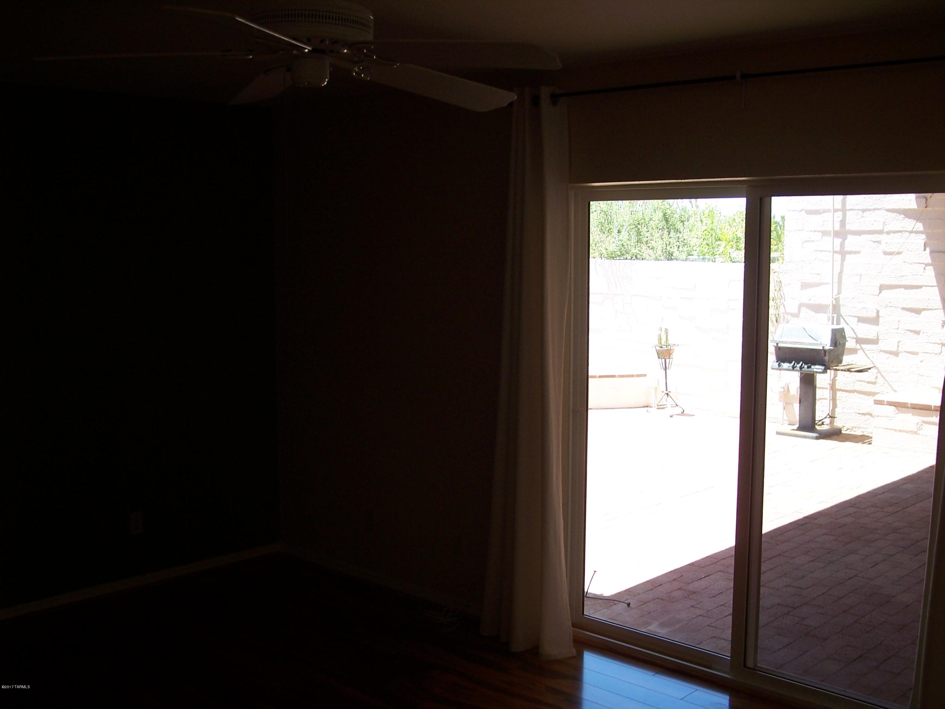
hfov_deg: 47.9
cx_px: 472
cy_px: 354
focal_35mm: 39
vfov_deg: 36.8
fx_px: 1065
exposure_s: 1/90
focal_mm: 8
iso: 100
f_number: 3.4
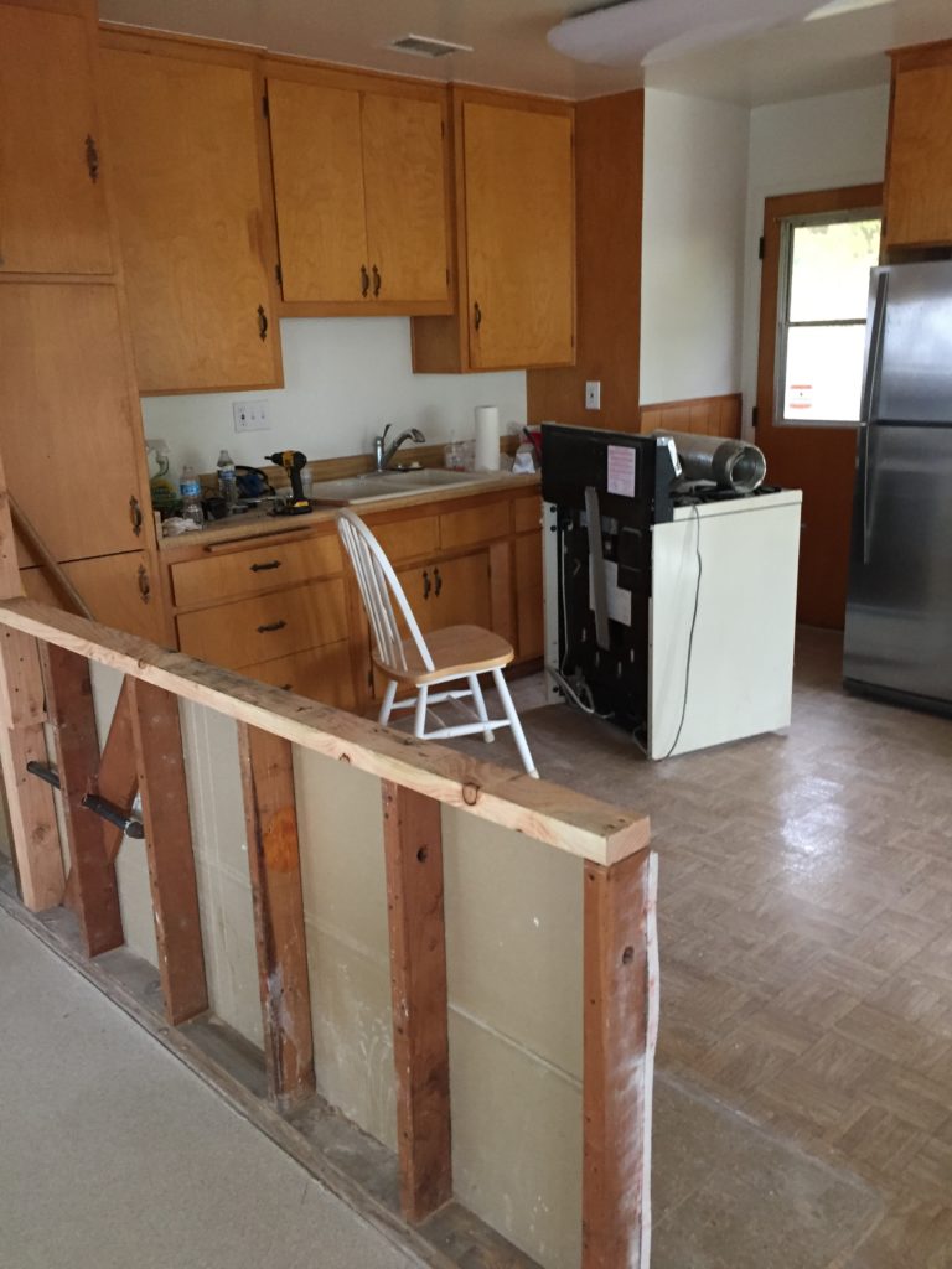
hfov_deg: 48.2
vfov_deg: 61.7
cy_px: 634
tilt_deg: -14.0
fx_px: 1063
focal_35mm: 29
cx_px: 476
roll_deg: +1.7
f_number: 2.2
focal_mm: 4.15
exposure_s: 1/24
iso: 250
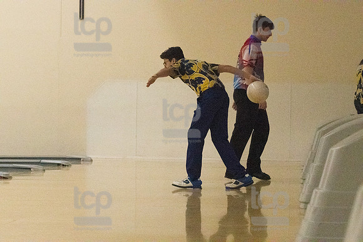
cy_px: 121
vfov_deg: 11.4
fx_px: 1209
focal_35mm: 120
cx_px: 182
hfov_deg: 17.1
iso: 10000
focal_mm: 80
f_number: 4.5
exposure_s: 1/1250
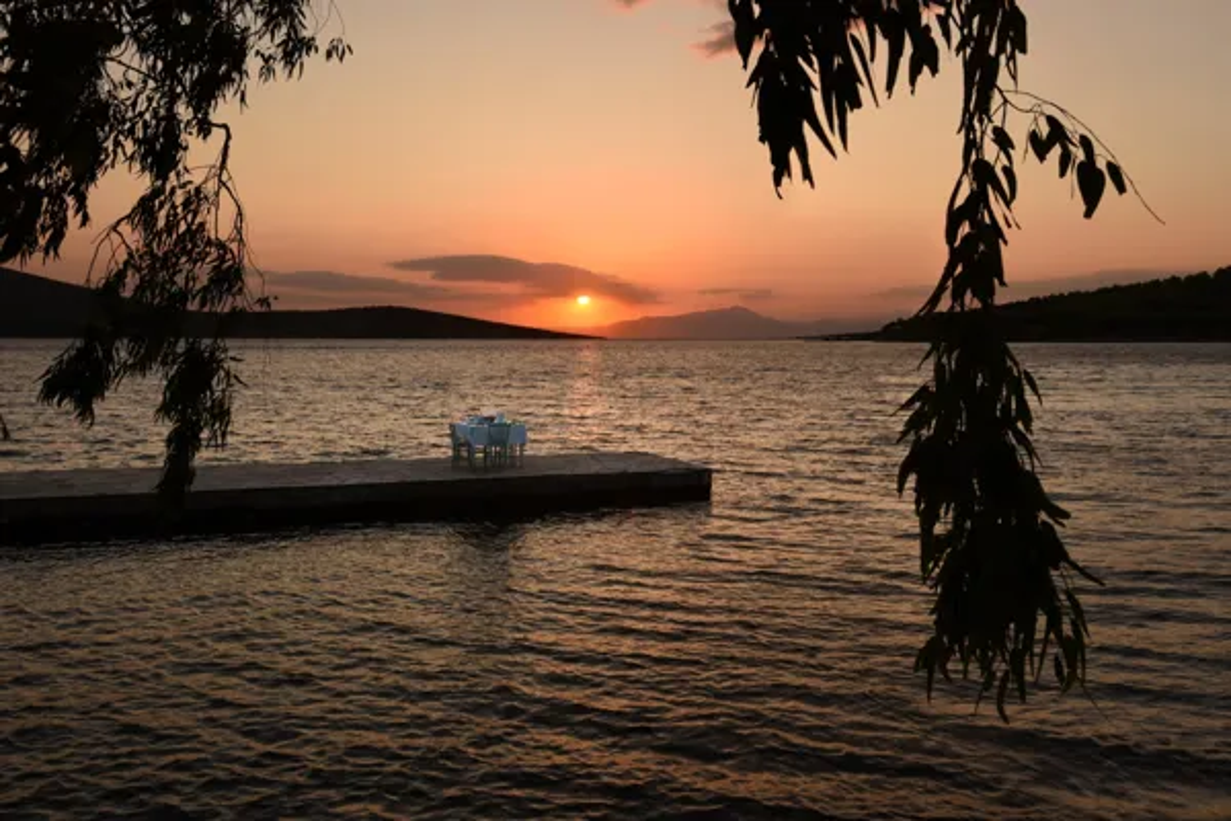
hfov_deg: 60.3
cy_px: 410
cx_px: 616
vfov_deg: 42.3
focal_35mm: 31
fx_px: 1060
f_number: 11
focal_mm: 31
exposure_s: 1/50
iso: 200
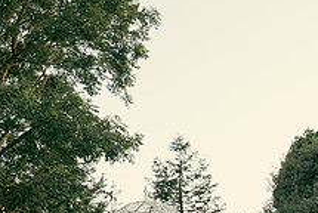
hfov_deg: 30.1
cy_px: 184
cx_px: 86
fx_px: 584
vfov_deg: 20.3
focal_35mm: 66
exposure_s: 1/200
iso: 640
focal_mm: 24
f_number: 3.5
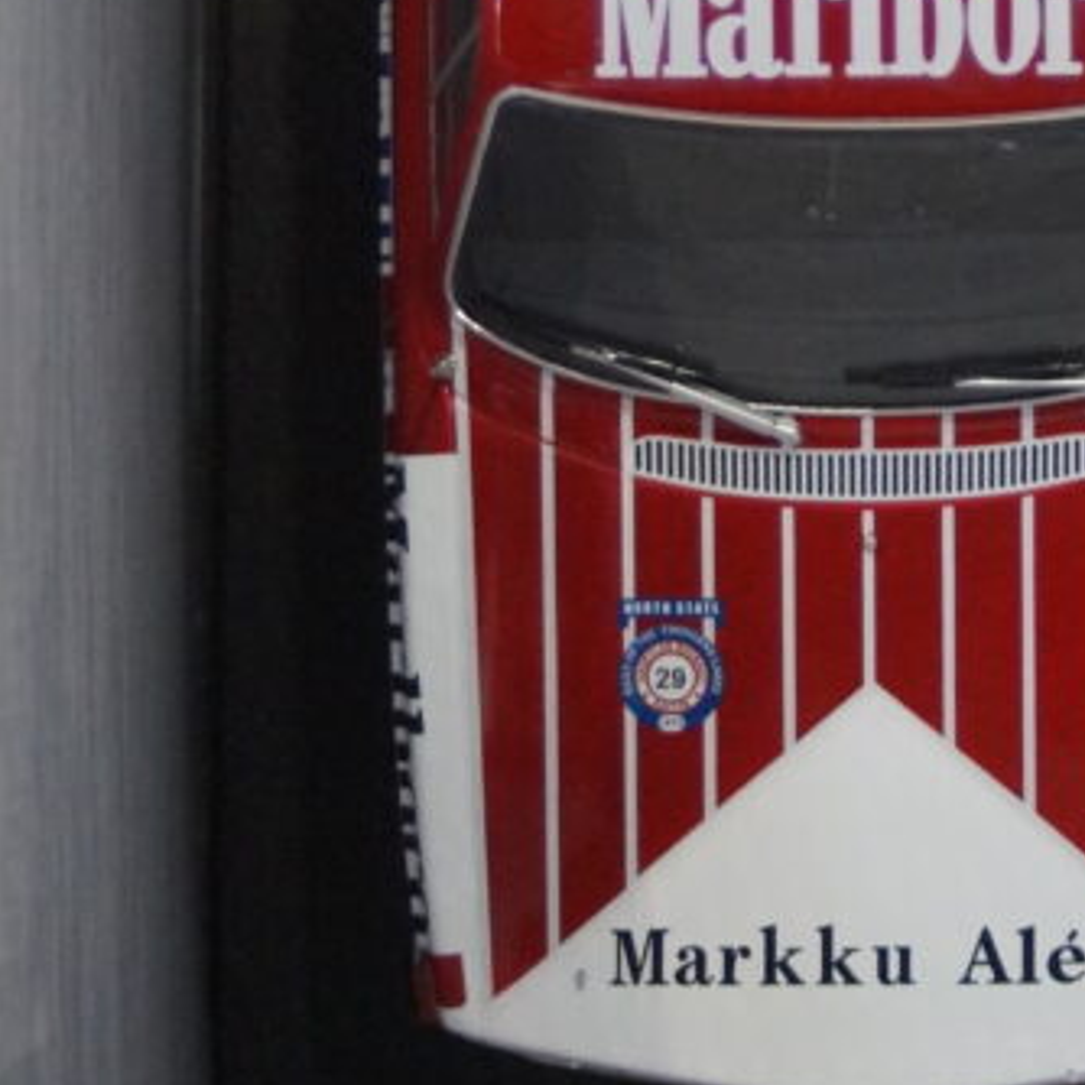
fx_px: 4261
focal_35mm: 120
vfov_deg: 14.0
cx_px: 760
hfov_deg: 14.5
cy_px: -276
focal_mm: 35
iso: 3200
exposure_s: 1/125
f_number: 4
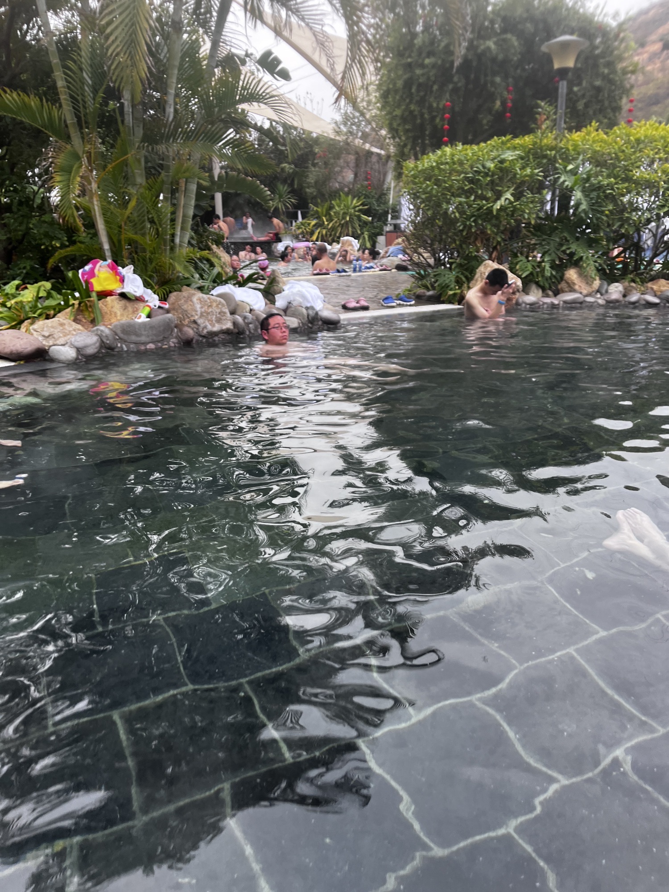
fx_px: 670
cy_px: 446
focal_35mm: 26
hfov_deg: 53.1
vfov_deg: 67.3
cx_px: 334
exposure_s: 1/145
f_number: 1.6
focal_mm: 5.1
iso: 50
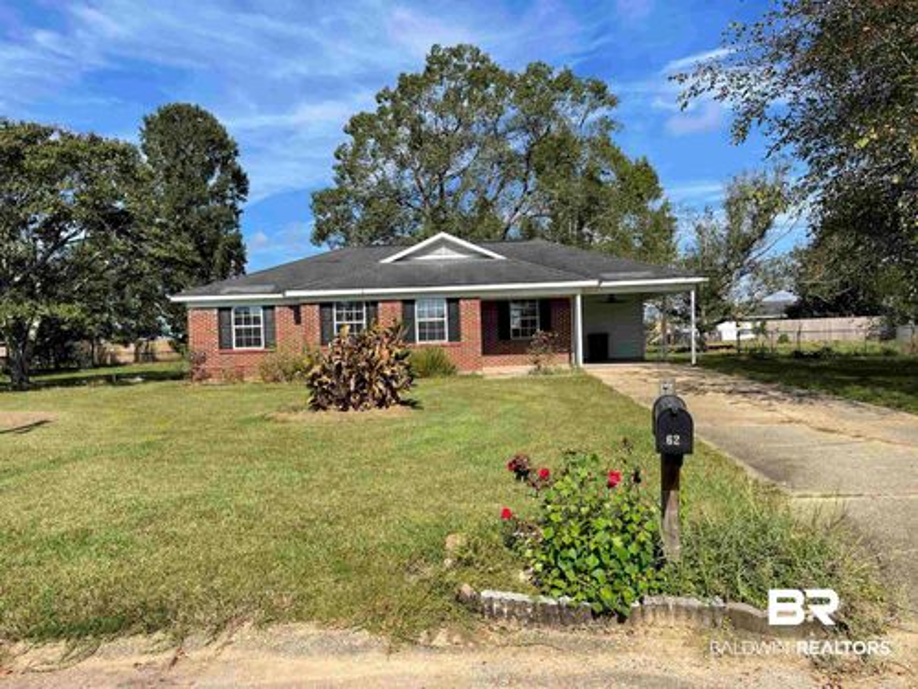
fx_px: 690
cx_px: 459
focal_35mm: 26
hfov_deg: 67.3
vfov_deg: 53.1
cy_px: 344
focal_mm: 5.1
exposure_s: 1/3448
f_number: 1.6
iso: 32
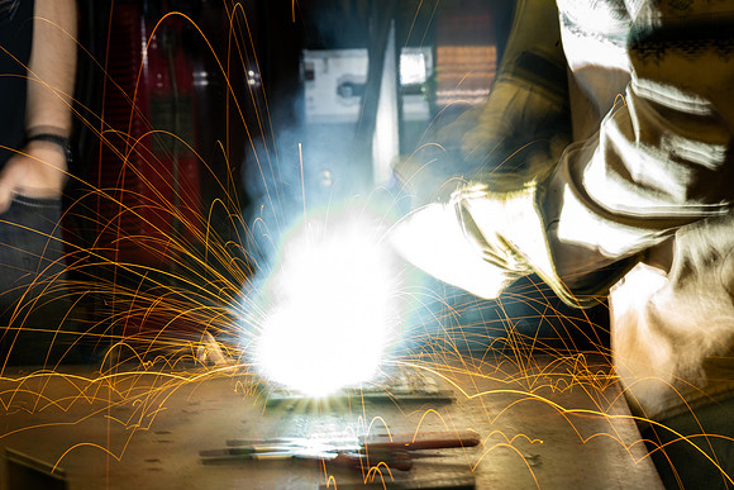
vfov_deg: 7.9
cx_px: 367
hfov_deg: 11.7
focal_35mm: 175
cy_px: 245
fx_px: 3569
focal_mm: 175
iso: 64
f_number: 22
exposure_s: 1.6
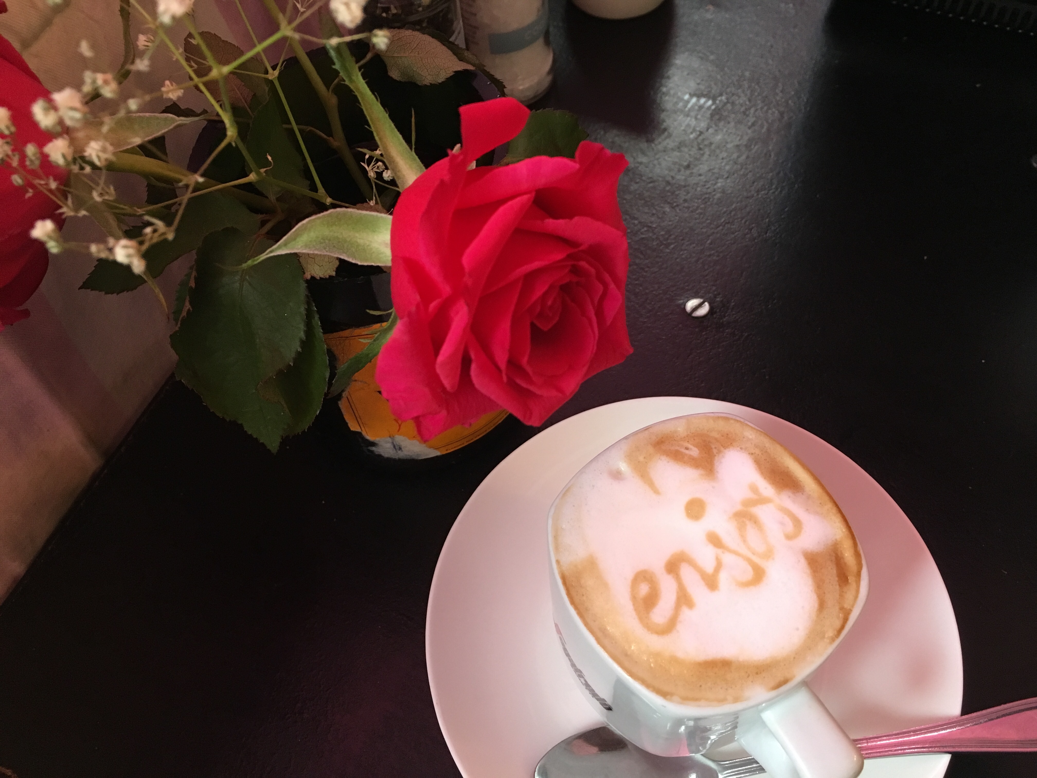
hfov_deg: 61.7
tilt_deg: -57.5
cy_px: 389
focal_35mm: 29
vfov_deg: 48.2
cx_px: 518
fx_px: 869
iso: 200
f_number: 2.2
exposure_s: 1/33
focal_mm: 4.15
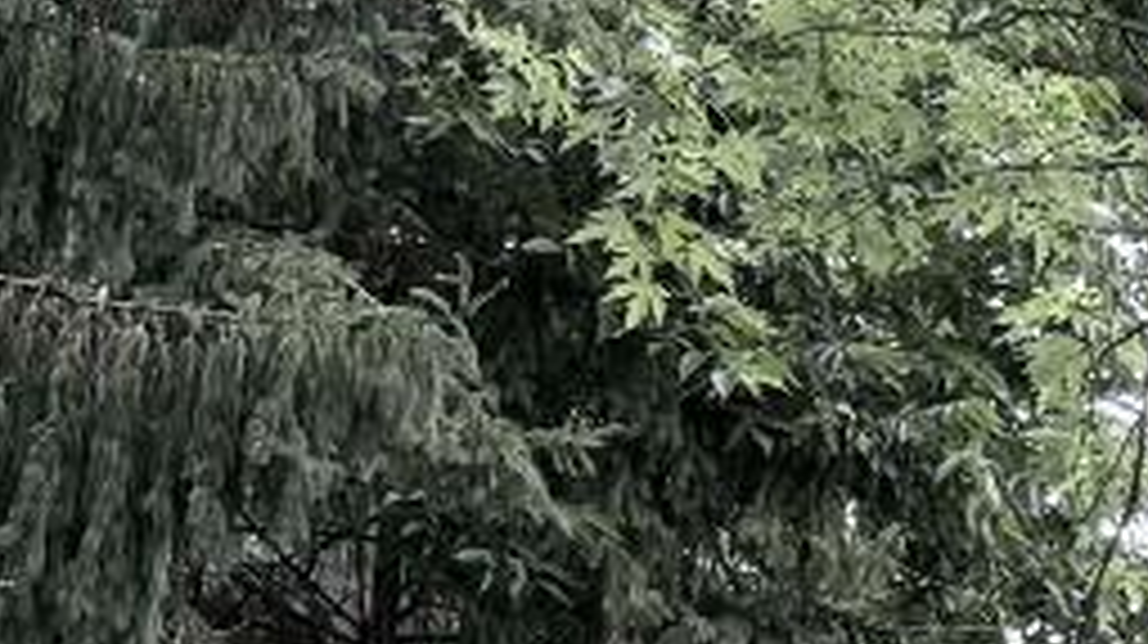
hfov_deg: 10.9
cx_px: 3079
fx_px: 4684
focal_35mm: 154
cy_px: 925
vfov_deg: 7.7
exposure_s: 1/450
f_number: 1.78
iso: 100
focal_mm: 6.76
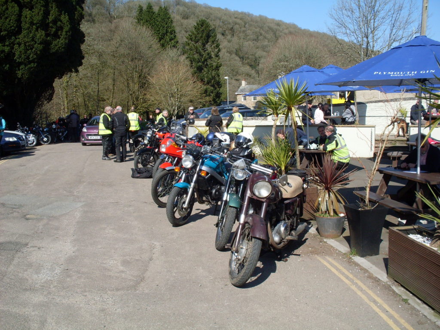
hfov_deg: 49.0
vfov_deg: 37.7
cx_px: 220
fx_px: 483
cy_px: 165
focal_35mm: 38
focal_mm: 6.3
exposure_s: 1/250
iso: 80
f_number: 8.4
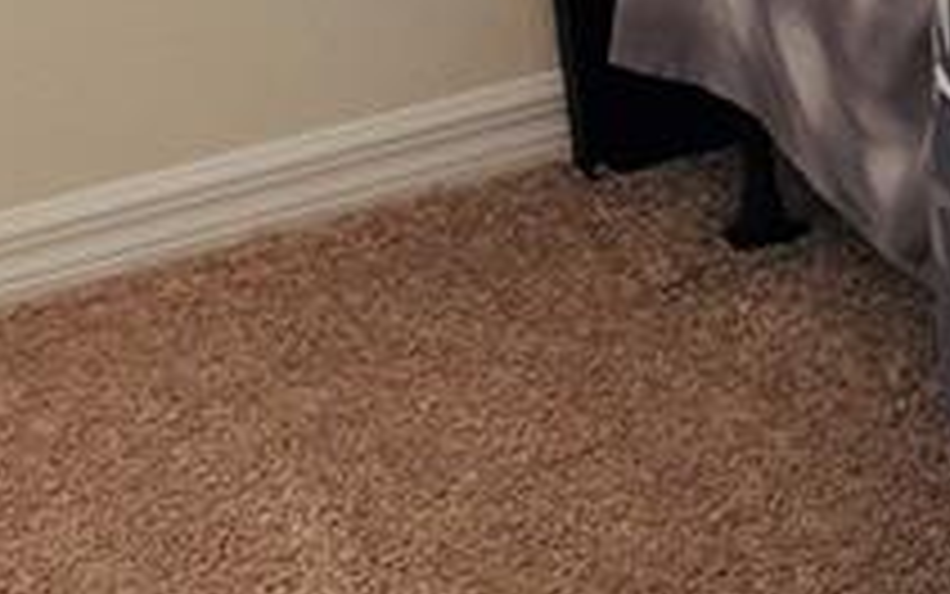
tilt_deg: -18.3
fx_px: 4066
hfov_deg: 11.8
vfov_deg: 8.1
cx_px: 1932
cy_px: -441
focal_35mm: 157
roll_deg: -1.2
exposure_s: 1/60
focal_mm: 5.96
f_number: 1.6
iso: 100
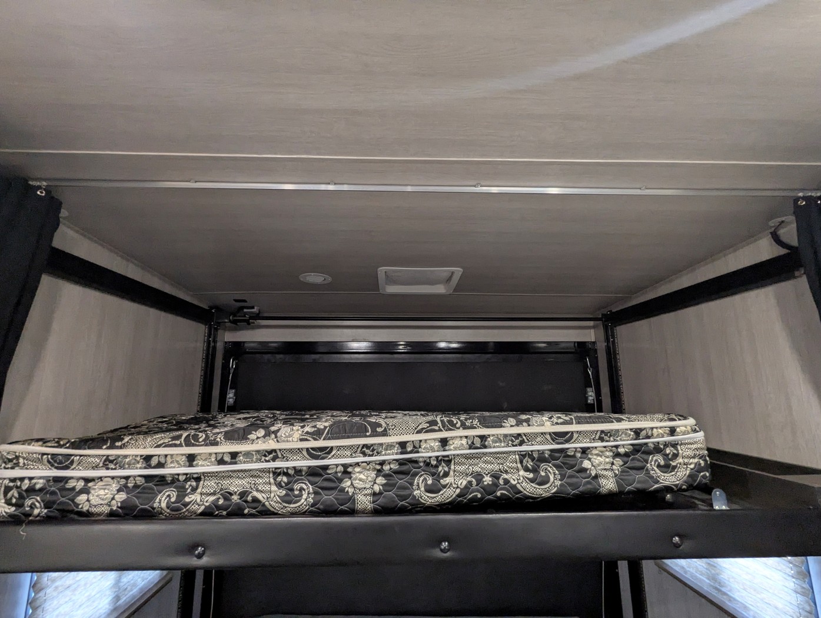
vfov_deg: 78.2
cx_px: 410
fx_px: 380
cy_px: 309
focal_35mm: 16
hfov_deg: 94.4
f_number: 2.2
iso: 456
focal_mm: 2.35
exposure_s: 1/23.8
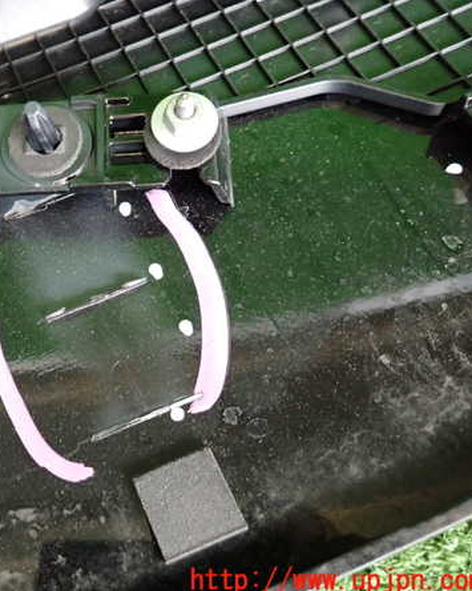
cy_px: 298
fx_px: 576
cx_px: 92
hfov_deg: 42.5
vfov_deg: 54.2
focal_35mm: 33
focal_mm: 4.5
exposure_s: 1/30
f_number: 2
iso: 640
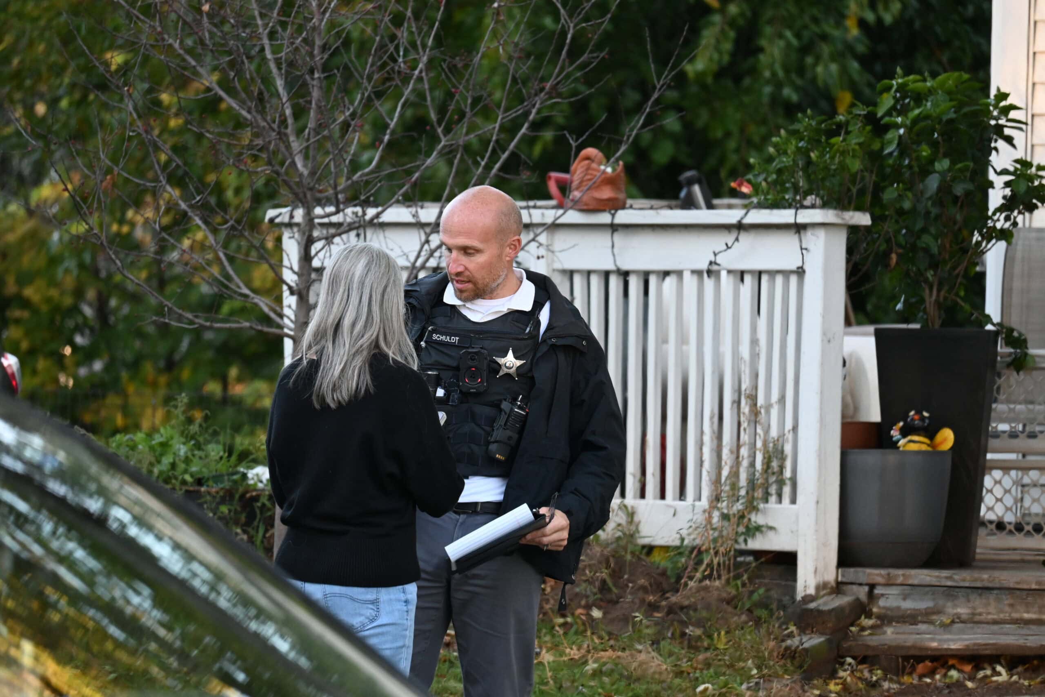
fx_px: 10885
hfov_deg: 5.5
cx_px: 522
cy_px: 348
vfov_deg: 3.7
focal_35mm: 375
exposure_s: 1/250
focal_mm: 250
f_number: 6.3
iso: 1400
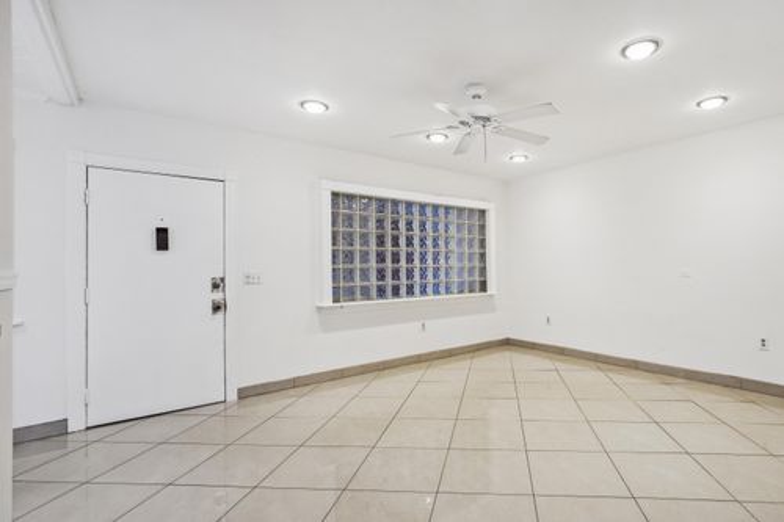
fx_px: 348
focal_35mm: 16
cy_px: 261
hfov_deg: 96.8
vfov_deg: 73.7
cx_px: 392
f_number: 4
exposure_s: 1/200
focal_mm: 16
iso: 2000
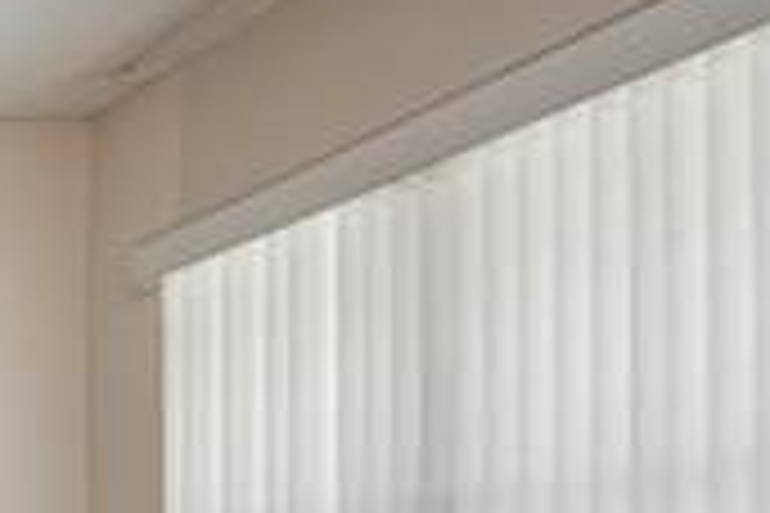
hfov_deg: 18.1
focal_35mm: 77
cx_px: -756
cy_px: 637
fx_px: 1654
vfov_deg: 16.8
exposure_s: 1/200
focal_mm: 11
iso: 1000
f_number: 4.8
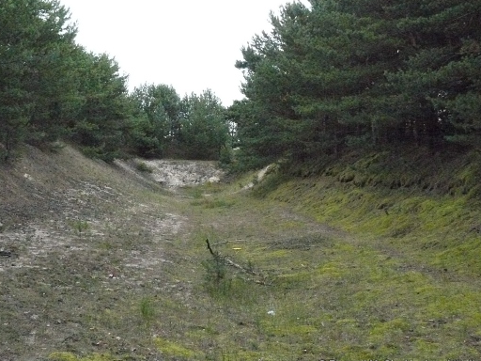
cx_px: 219
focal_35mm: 45
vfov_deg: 32.1
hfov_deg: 42.0
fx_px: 625
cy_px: 157
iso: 1250
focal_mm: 6
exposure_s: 1/400
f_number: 7.1
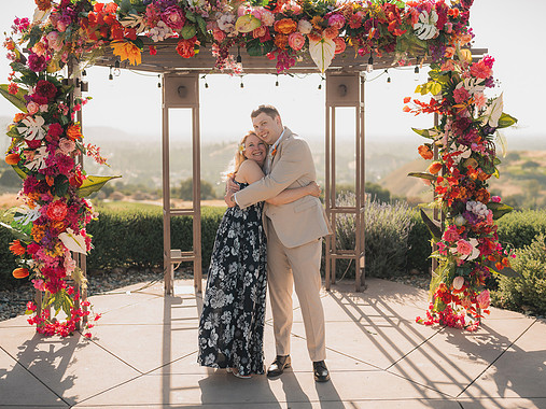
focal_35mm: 55
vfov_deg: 26.5
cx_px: 295
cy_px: 206
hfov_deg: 34.9
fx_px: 867
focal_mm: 50
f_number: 2
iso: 50
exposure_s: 1/1000
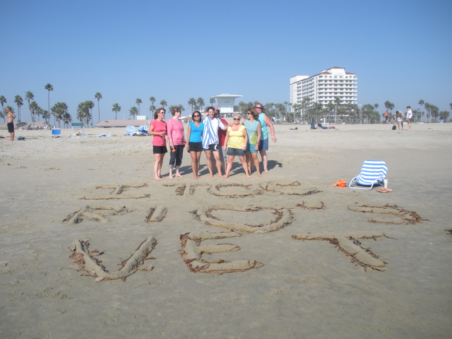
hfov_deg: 51.4
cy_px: 170
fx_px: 470
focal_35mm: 36
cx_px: 226
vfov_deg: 39.7
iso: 64
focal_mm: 6.3
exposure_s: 1/821
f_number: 3.5
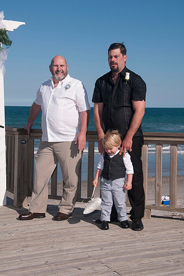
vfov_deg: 32.9
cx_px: 92
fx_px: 467
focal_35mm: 61
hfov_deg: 22.3
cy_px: 139
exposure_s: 1/250
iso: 100
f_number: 13
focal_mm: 40
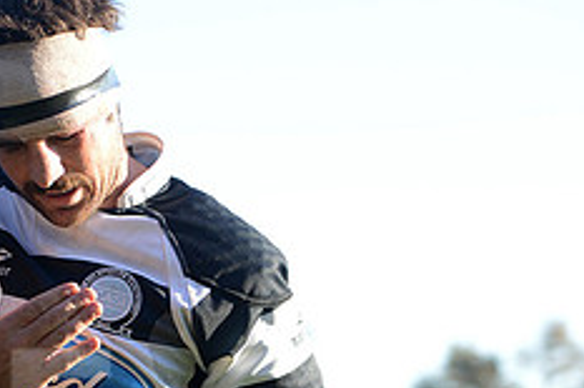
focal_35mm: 254
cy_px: 424
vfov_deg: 5.4
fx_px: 4117
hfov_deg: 8.0
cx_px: -98
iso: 320
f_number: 2.8
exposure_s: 1/640
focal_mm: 102
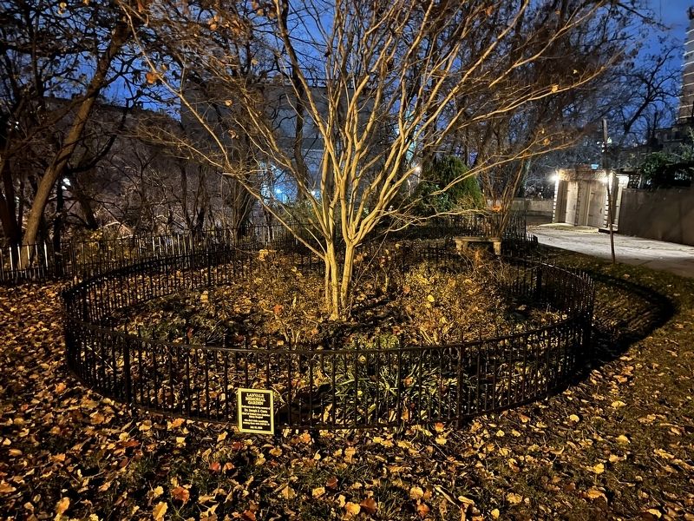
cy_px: 260
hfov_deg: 67.3
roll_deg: -1.3
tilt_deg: -9.3
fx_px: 521
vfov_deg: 53.1
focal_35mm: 26
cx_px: 347
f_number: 1.6
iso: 1250
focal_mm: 5.1
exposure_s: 1/5
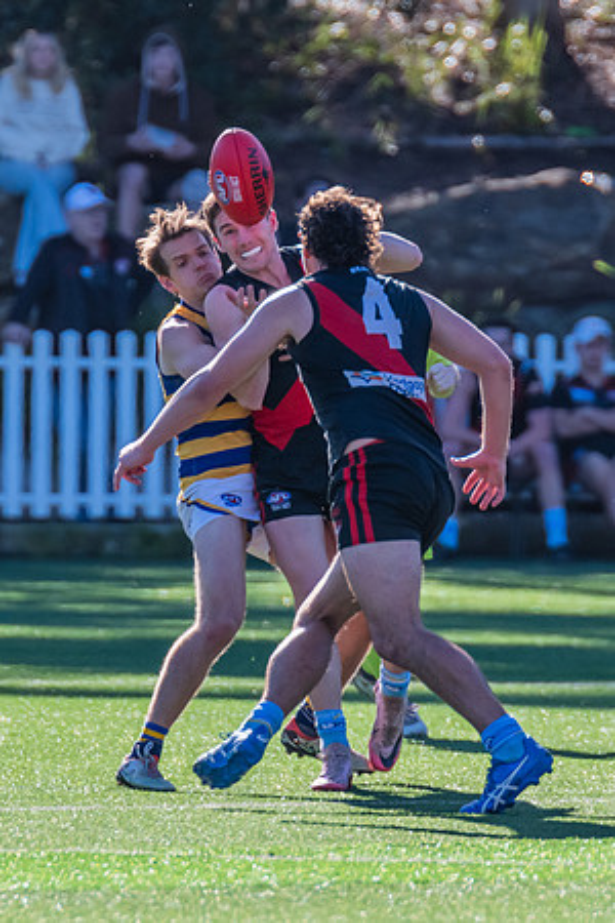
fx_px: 29029
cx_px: 185
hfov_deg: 1.2
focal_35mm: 1133
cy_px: 469
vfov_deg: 1.8
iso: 800
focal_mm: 600
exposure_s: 1/1250
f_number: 8
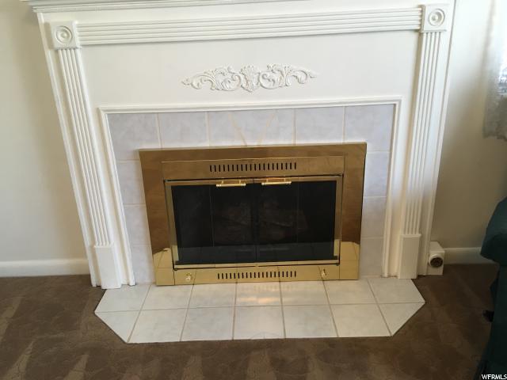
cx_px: 254
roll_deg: +0.4
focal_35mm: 29
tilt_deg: -21.5
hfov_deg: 61.7
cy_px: 190
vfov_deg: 48.2
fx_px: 425
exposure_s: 1/30
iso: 80
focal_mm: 4.15
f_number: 2.2
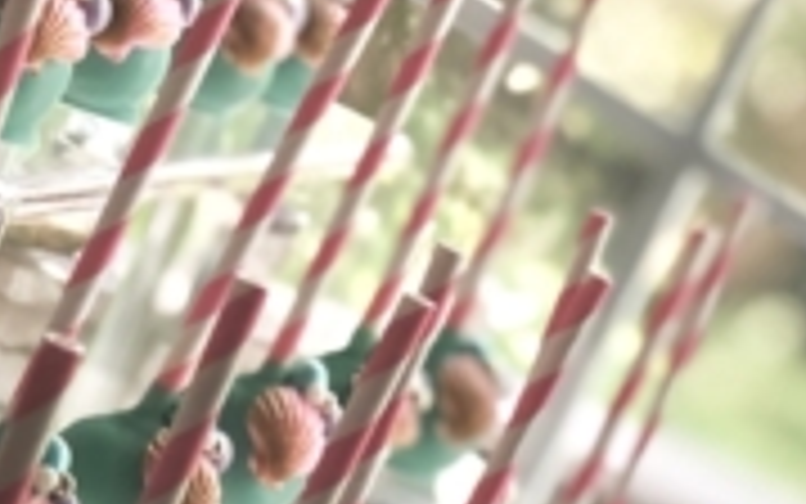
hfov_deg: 12.4
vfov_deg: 7.6
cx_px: 281
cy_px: 842
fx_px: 3713
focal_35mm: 169
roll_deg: -25.0
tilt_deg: -19.3
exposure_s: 1/30
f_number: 2.8
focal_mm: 6.6
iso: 40
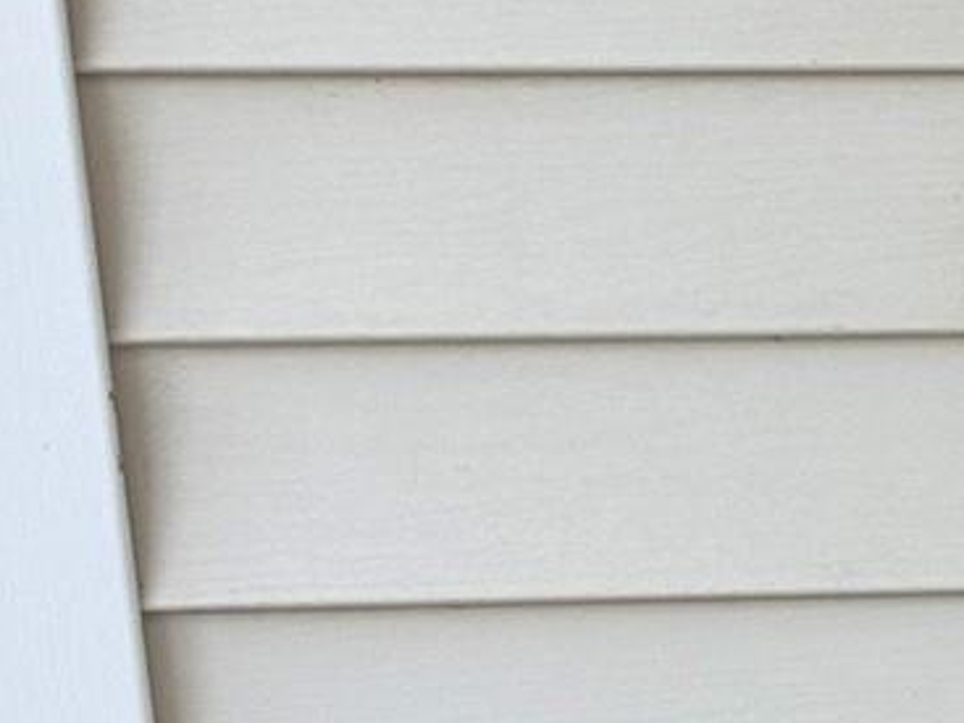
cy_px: 981
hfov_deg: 11.1
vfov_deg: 10.8
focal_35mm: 134
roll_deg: +2.3
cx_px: 2645
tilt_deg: -8.2
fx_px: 3730
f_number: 1.78
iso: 80
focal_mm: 6.86
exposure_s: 1/879
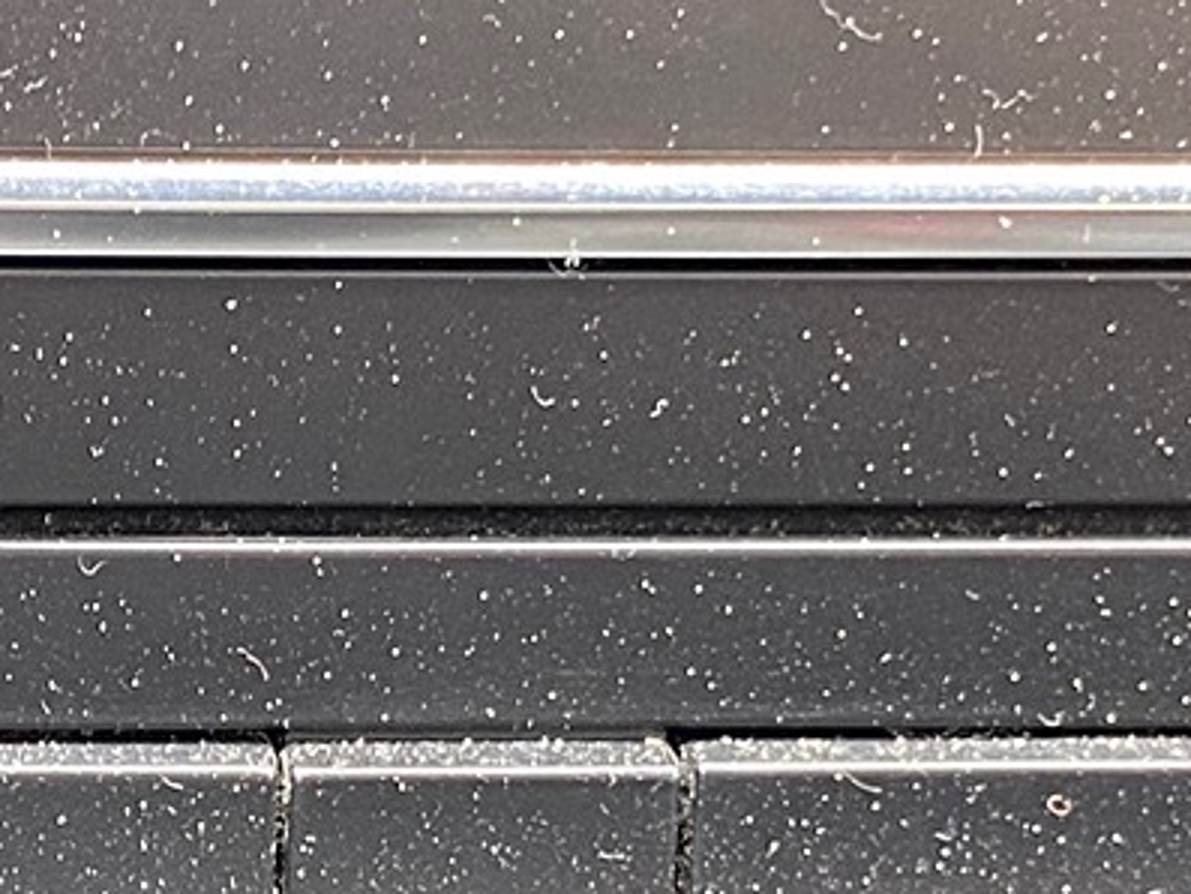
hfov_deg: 14.8
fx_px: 4543
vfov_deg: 11.2
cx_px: 129
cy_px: 729
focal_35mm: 132
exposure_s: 1/60
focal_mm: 4.25
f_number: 1.8
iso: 200
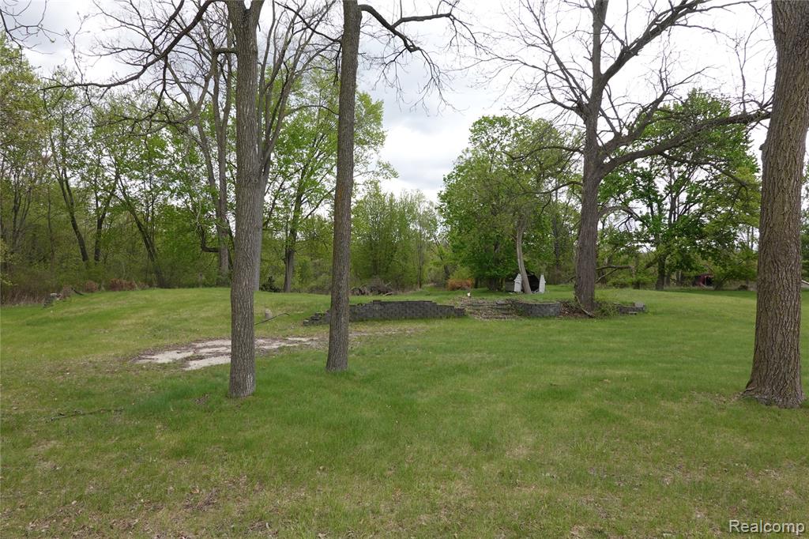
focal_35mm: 24
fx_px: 539
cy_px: 270
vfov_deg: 53.1
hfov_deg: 73.8
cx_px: 404
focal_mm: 9
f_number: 5.6
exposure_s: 1/200
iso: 125
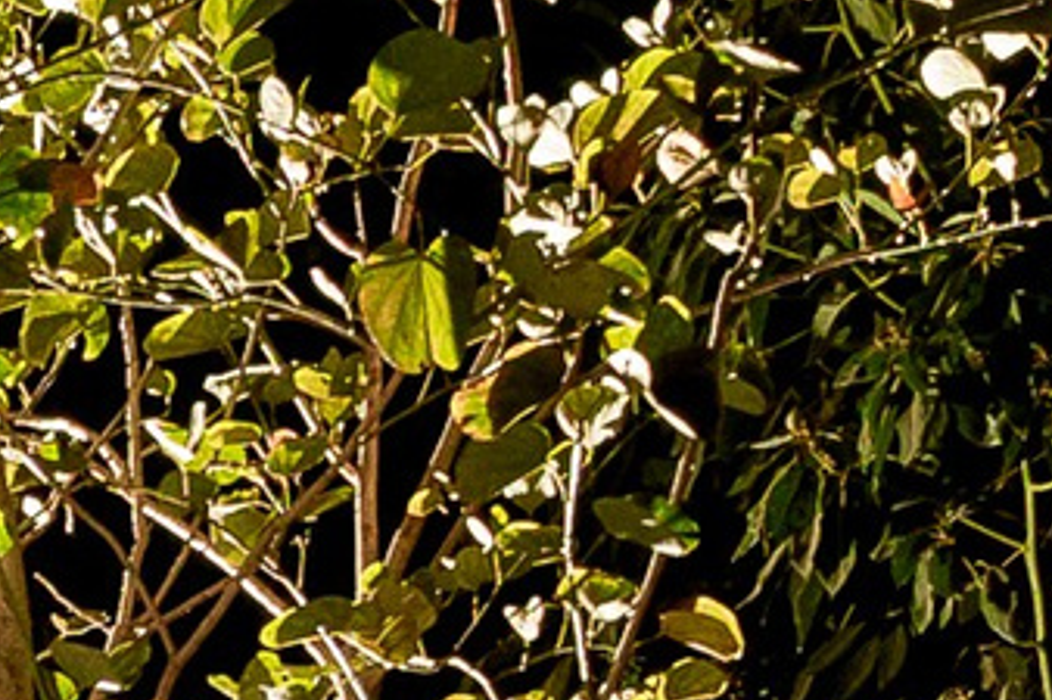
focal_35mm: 245
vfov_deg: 5.4
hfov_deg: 7.7
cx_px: -1586
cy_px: 1594
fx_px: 7156
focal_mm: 28
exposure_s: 1/80
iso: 1250
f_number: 9
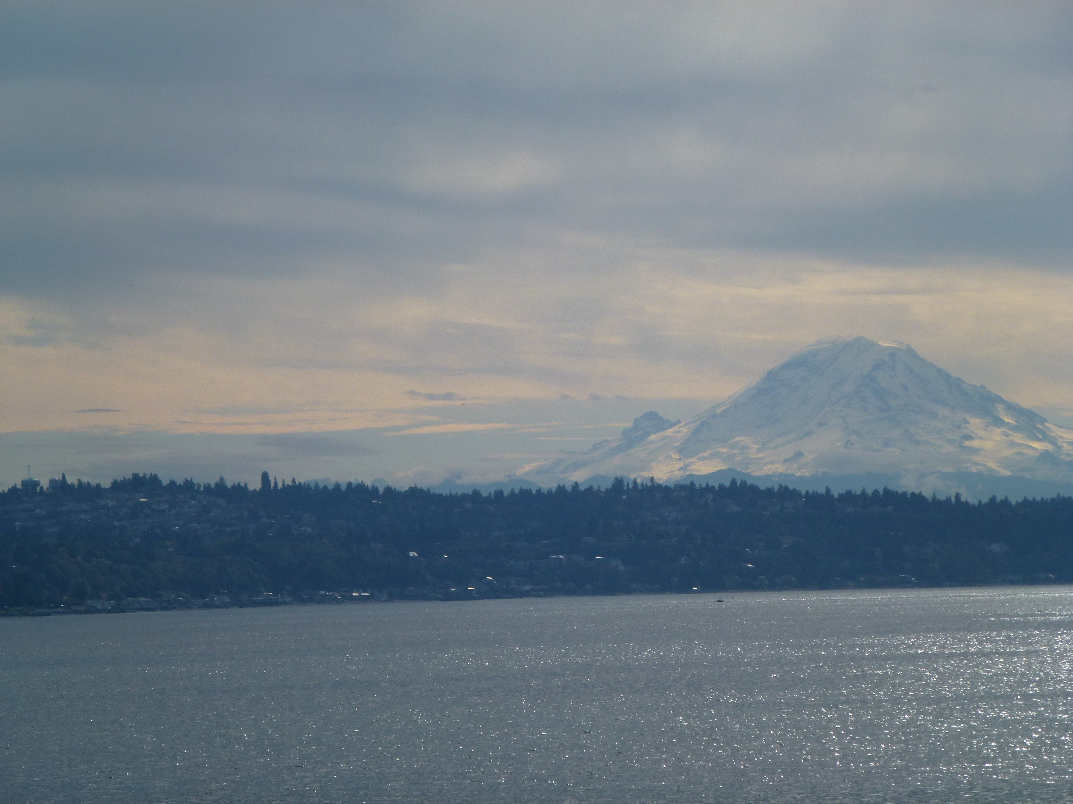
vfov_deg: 7.5
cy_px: 402
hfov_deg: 10.0
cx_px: 536
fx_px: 6106
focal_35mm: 197
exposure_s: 1/1300
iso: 100
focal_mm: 35.2
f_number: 5.5
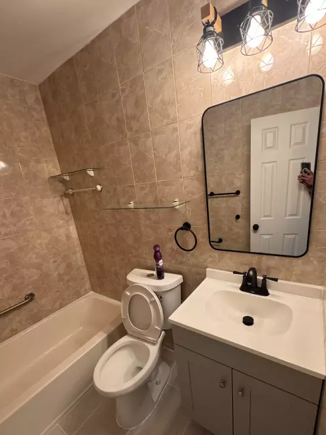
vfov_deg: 94.1
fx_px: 201
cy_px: 244
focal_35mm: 16
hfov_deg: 78.0
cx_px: 172
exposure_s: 1/60
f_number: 2.2
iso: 160
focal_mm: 2.22
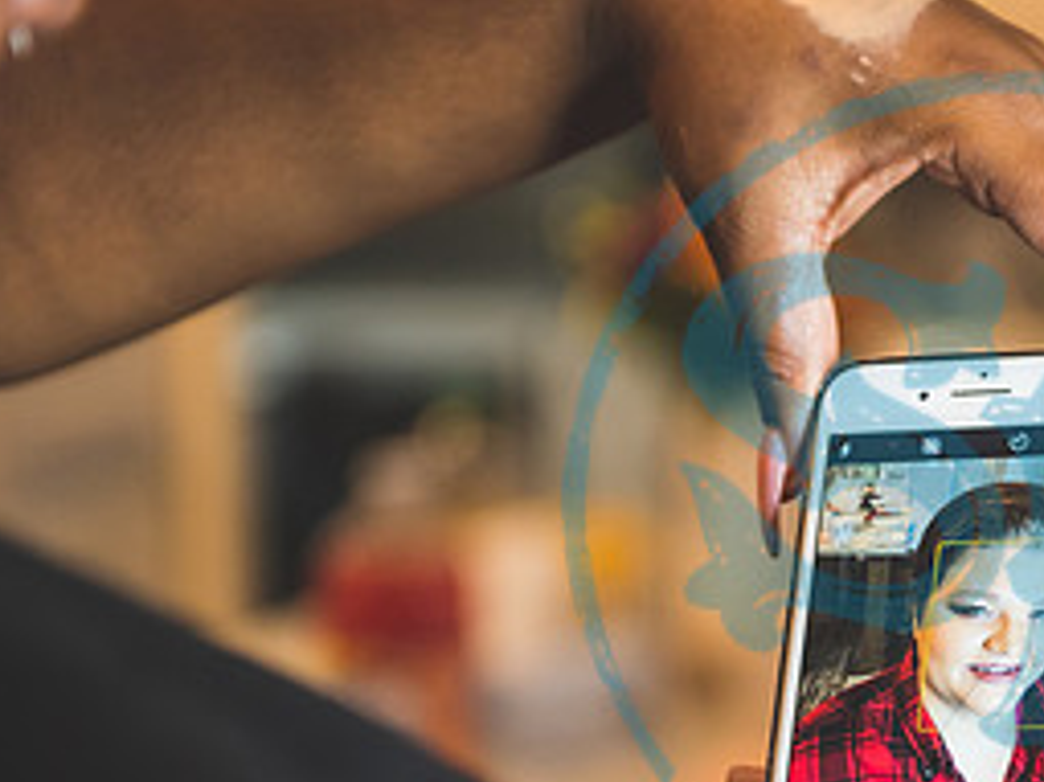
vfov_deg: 9.7
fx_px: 4612
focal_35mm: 153
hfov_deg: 12.8
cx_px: 991
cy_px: 657
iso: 1000
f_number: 2.8
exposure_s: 1/250
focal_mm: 70
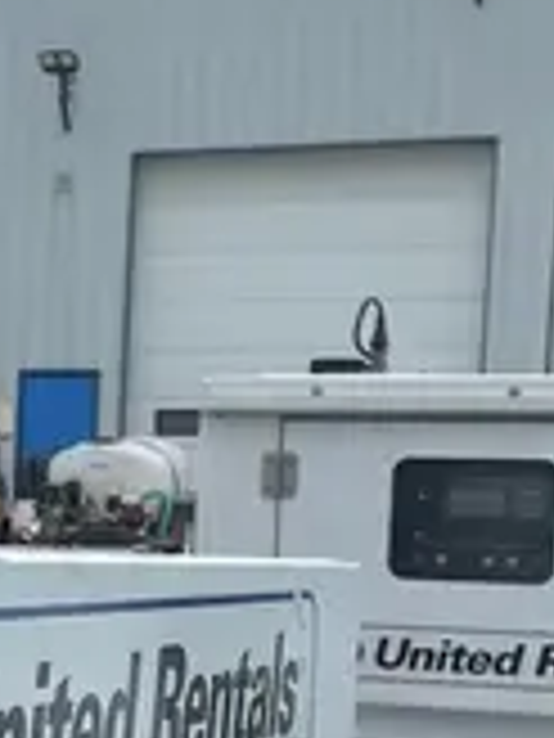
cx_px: -347
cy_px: 713
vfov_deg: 16.7
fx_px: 2475
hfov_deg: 12.0
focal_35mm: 116
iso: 32
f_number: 1.6
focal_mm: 4.2
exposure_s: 1/550
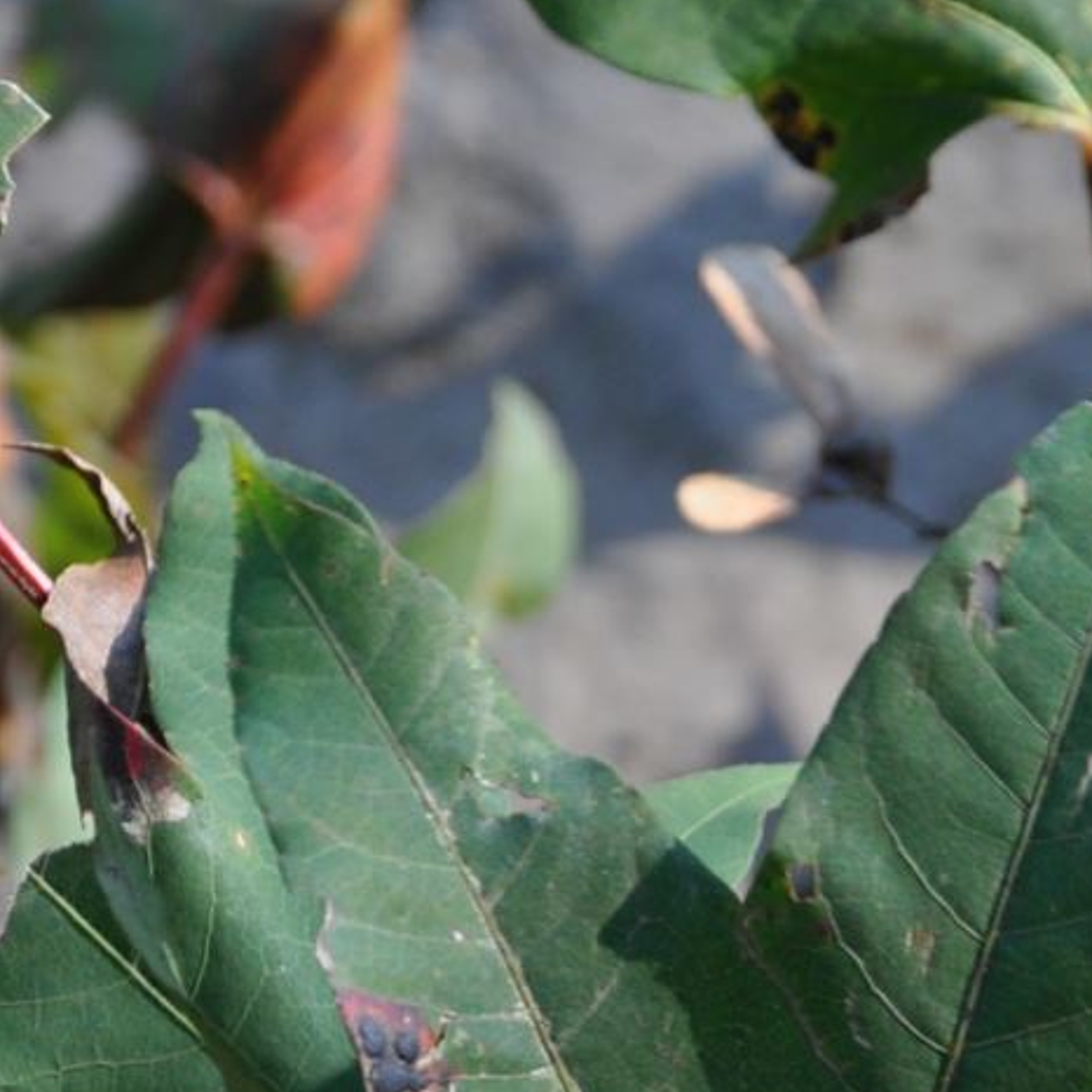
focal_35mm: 360
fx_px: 12849
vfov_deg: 4.9
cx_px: 1288
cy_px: 971
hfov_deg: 4.9
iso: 250
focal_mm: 62
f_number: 5.6
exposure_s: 1/125
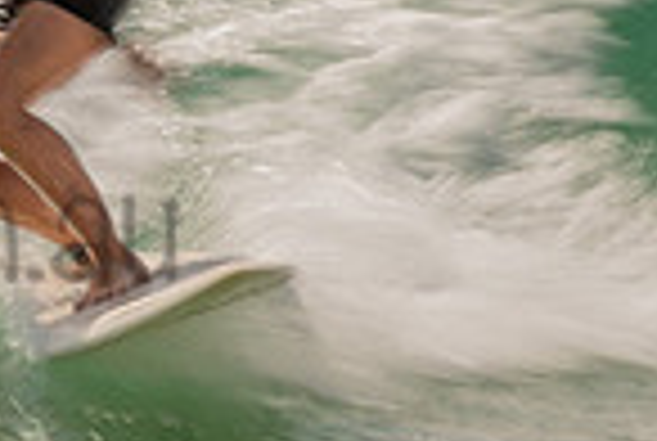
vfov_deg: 0.6
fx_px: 44474
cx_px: -2
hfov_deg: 0.8
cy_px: -5
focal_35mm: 2432
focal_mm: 500
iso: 64
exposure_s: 1/20
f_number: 20
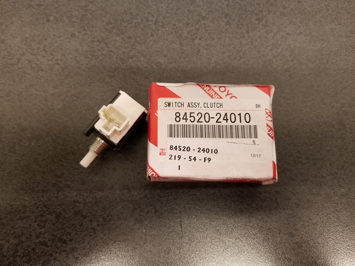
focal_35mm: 26
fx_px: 267
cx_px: 178
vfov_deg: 53.1
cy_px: 133
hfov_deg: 67.3
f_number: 1.7
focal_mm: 4.3
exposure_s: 1/30
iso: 200
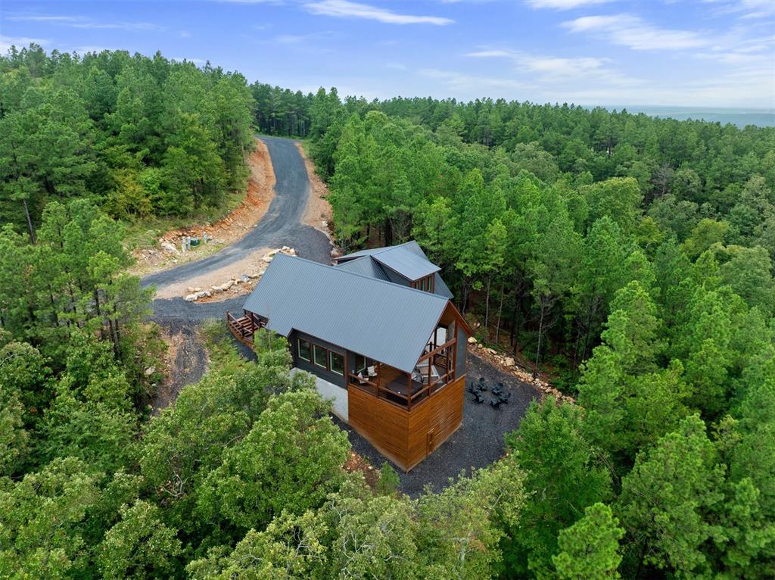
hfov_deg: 71.6
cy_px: 290
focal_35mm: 24
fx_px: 537
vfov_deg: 56.7
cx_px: 388
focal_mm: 12.29
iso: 150
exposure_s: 1/1000
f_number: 2.8
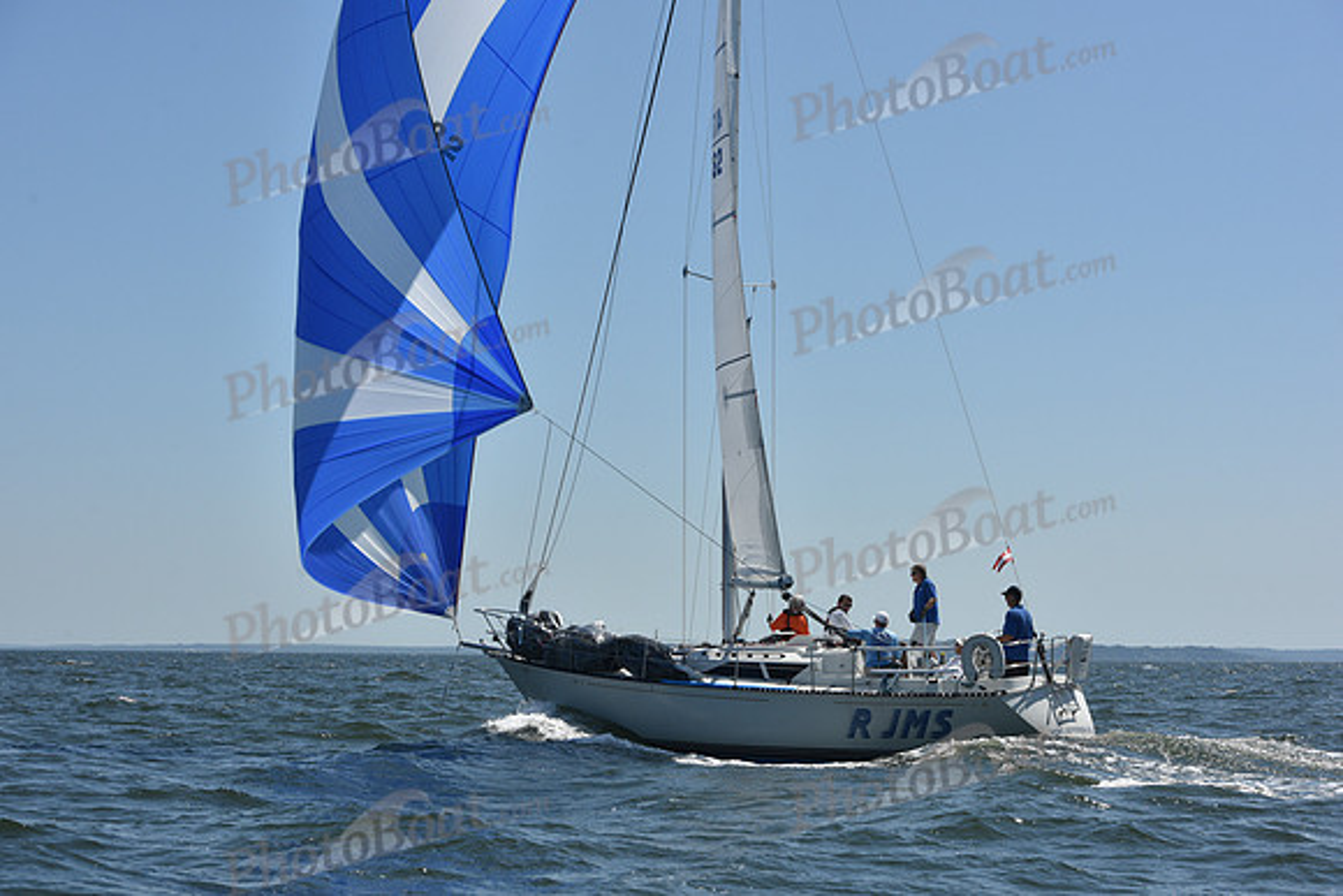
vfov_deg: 19.5
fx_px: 2612
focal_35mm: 70
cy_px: 448
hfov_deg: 28.8
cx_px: 672
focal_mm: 70
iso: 250
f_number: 9
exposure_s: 1/1250
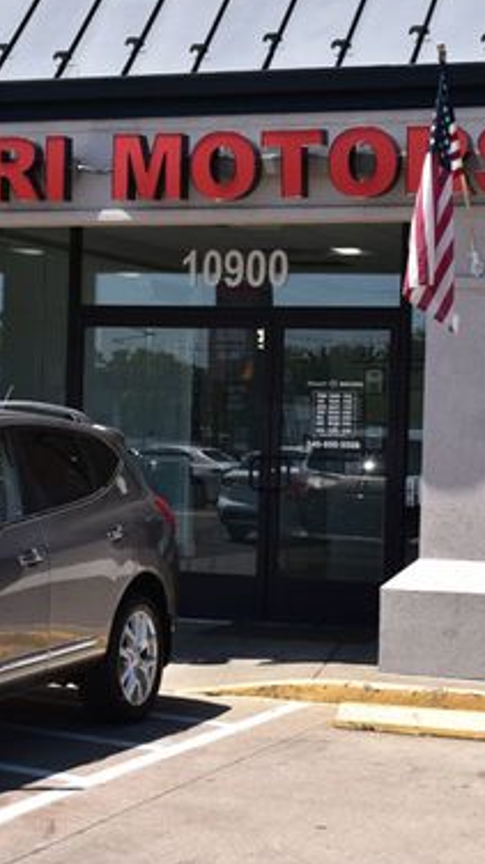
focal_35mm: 91
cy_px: 423
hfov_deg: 13.3
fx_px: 2084
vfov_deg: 23.4
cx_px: 179
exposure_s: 1/400
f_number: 11
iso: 400
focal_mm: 34
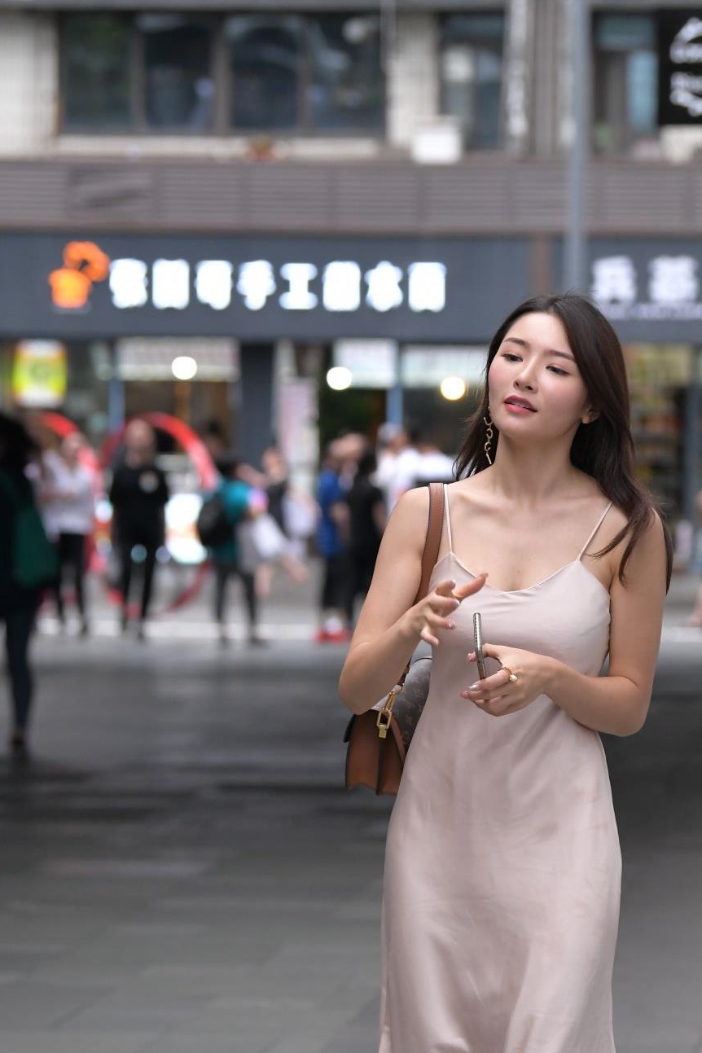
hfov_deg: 6.8
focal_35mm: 201
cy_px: 747
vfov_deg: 10.2
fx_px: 5879
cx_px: 537
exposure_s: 1/500
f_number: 4
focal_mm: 105
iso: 1600
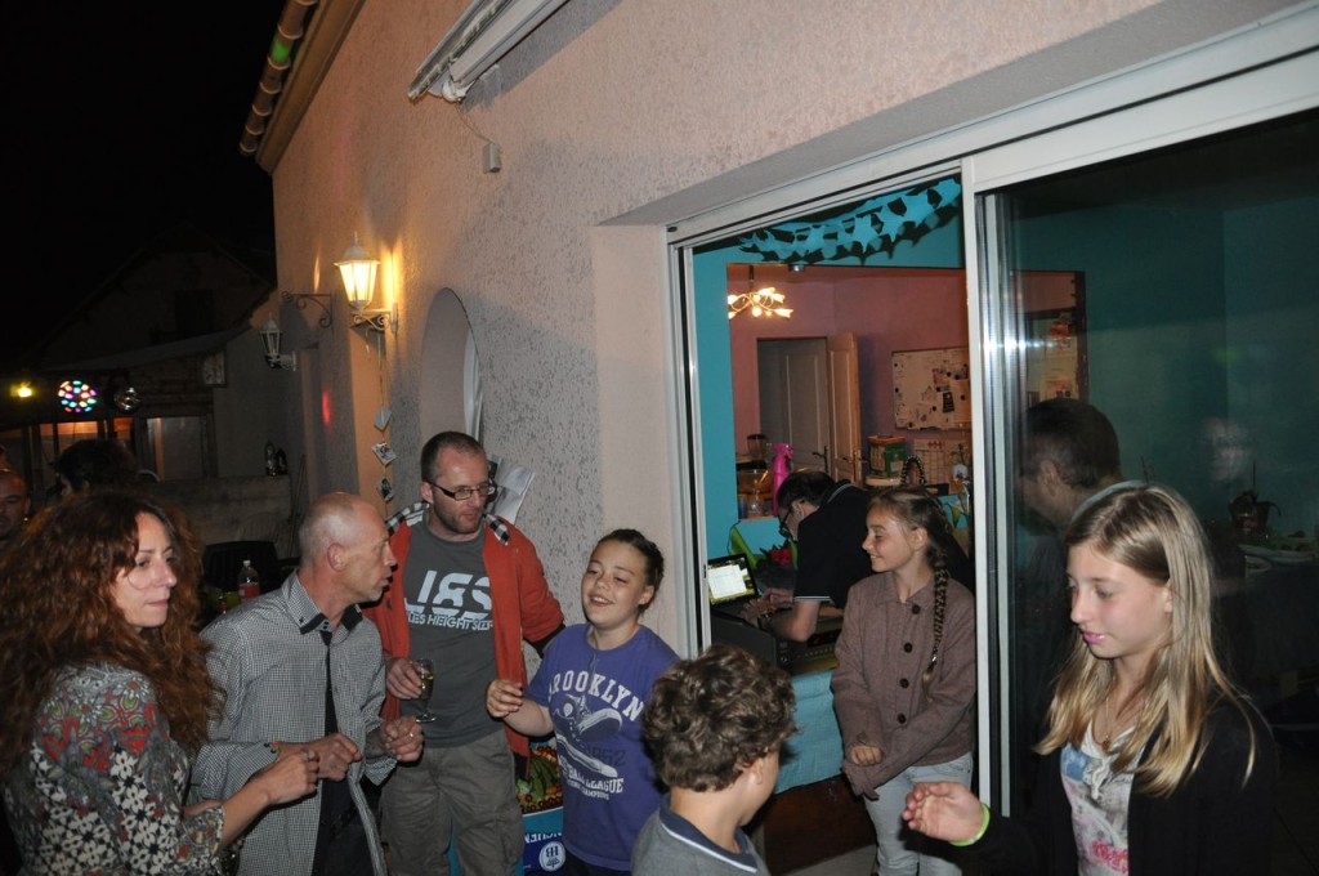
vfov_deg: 47.8
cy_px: 438
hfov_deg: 67.4
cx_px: 660
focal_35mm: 27
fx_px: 988
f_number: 3.5
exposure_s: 1/60
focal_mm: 18
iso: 800
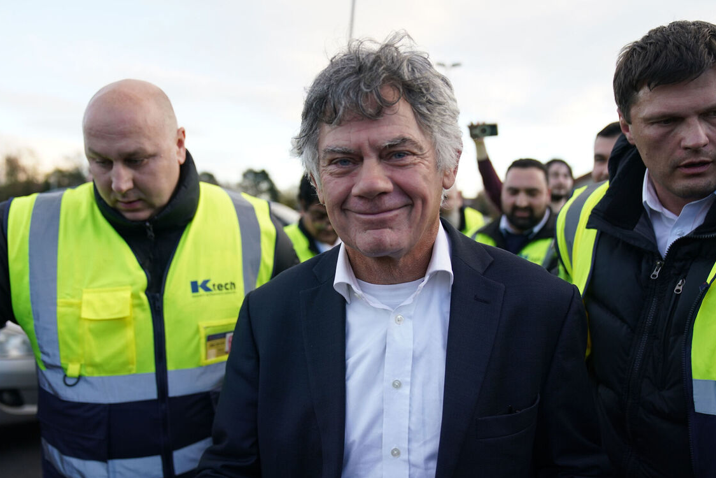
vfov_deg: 41.1
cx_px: 368
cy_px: 250
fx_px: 636
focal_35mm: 32
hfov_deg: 58.7
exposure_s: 1/500
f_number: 2.8
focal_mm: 30
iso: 400
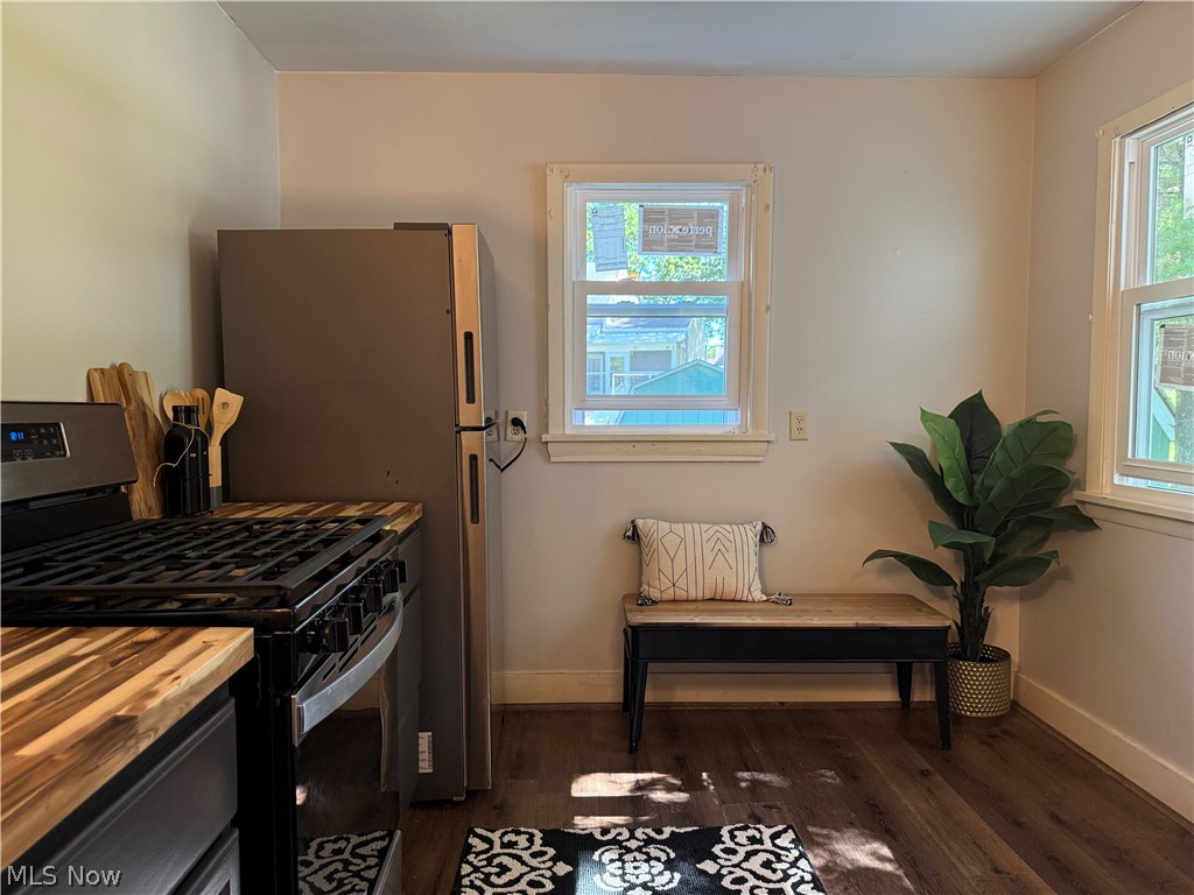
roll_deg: -0.6
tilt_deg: -3.2
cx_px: 597
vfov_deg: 56.8
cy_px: 448
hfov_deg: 71.6
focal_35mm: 24
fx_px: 828
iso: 400
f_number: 1.78
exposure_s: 1/120
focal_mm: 6.76
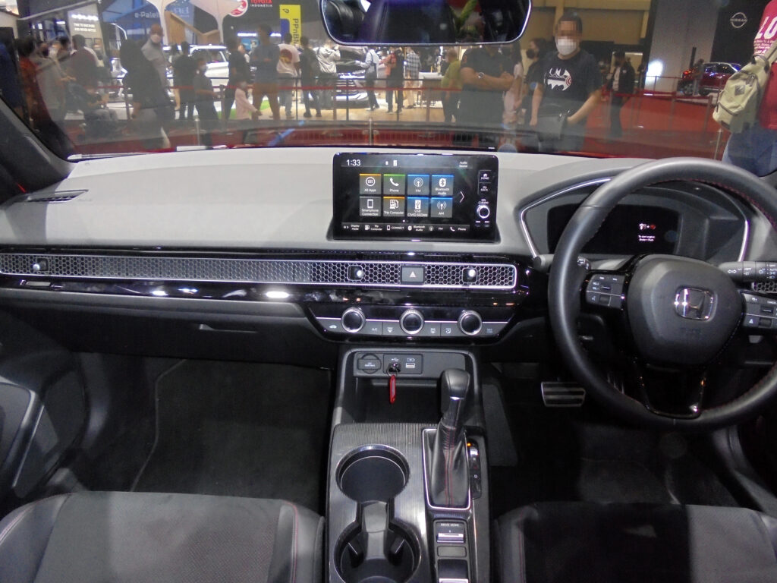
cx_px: 388
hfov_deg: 67.3
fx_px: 584
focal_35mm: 26
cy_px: 292
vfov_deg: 53.1
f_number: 3.5
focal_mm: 4.6
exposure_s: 1/60
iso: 1600
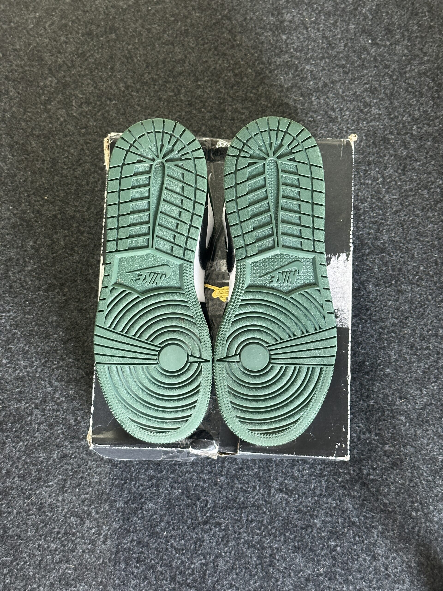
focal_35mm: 48
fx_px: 819
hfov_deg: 30.3
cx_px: 222
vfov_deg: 39.7
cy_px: 296
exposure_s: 1/33
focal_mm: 6.86
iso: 320
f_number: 1.78
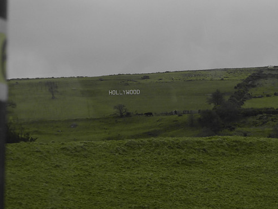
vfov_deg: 8.7
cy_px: 91
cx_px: 151
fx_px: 1365
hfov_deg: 11.6
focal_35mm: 170
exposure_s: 1/80
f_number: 5.4
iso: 250
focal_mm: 25.9
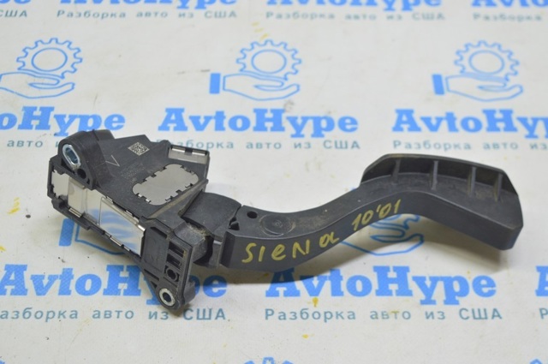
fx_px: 912
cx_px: 274
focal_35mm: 60
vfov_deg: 22.6
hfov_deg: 33.4
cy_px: 182
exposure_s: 1/20
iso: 400
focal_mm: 40
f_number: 5.6
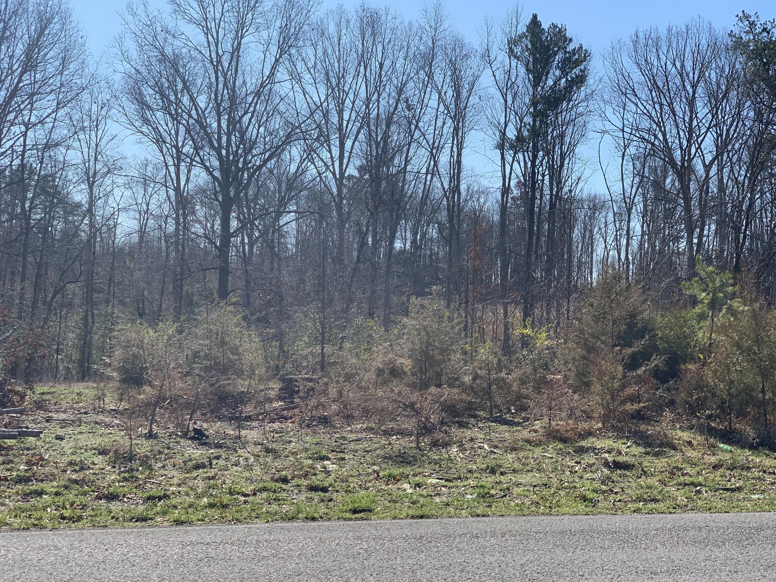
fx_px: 1166
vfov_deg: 28.0
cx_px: 388
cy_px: 291
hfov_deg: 36.8
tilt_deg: +1.7
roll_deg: -1.4
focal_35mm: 52
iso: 16
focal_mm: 6
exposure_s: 1/695
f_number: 2.4
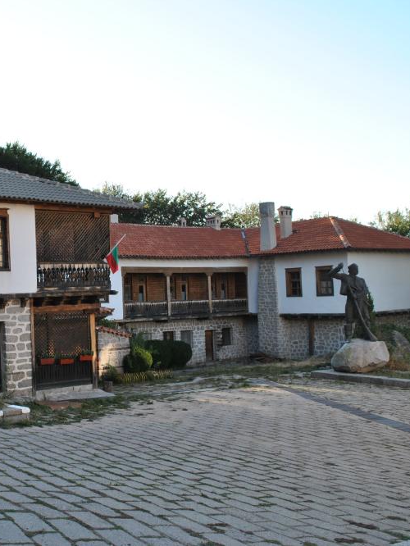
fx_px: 616
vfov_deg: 47.8
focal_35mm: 39
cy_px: 273
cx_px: 71
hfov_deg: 35.4
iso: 100
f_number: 5.6
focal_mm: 18
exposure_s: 1/160
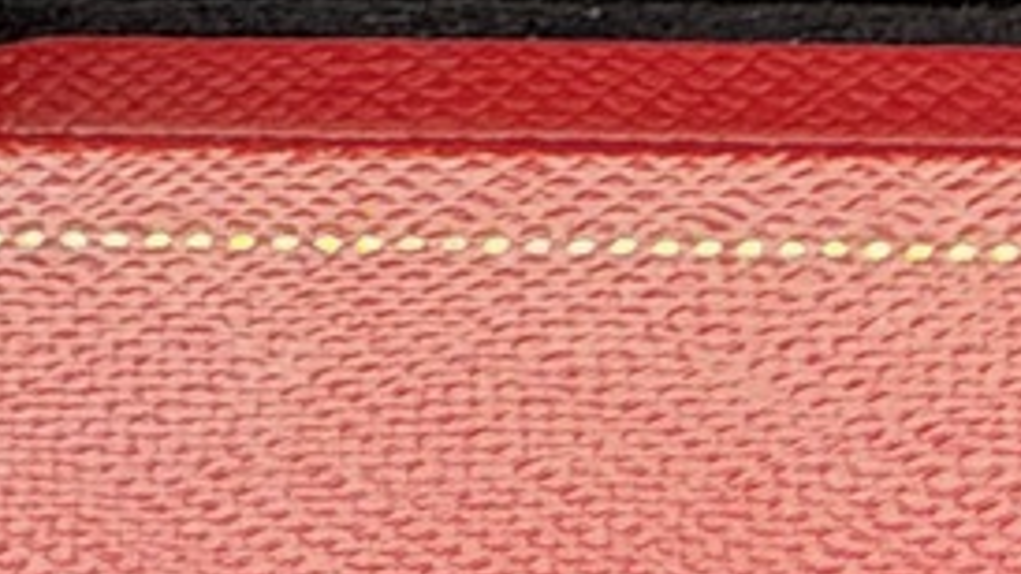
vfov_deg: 2.9
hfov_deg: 5.5
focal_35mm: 391
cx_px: -142
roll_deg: -0.7
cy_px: -2848
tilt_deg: -28.3
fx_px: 10583
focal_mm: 6.76
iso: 100
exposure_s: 1/58
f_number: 1.78
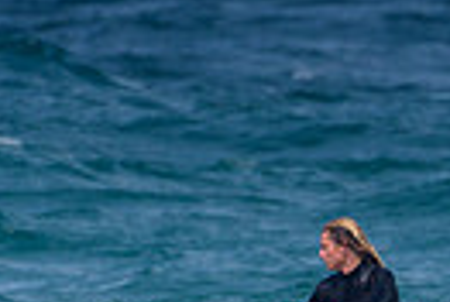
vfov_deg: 0.5
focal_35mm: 2707
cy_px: 396
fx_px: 33915
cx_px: 494
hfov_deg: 0.8
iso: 100
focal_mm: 500
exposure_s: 1/2000
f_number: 5.6
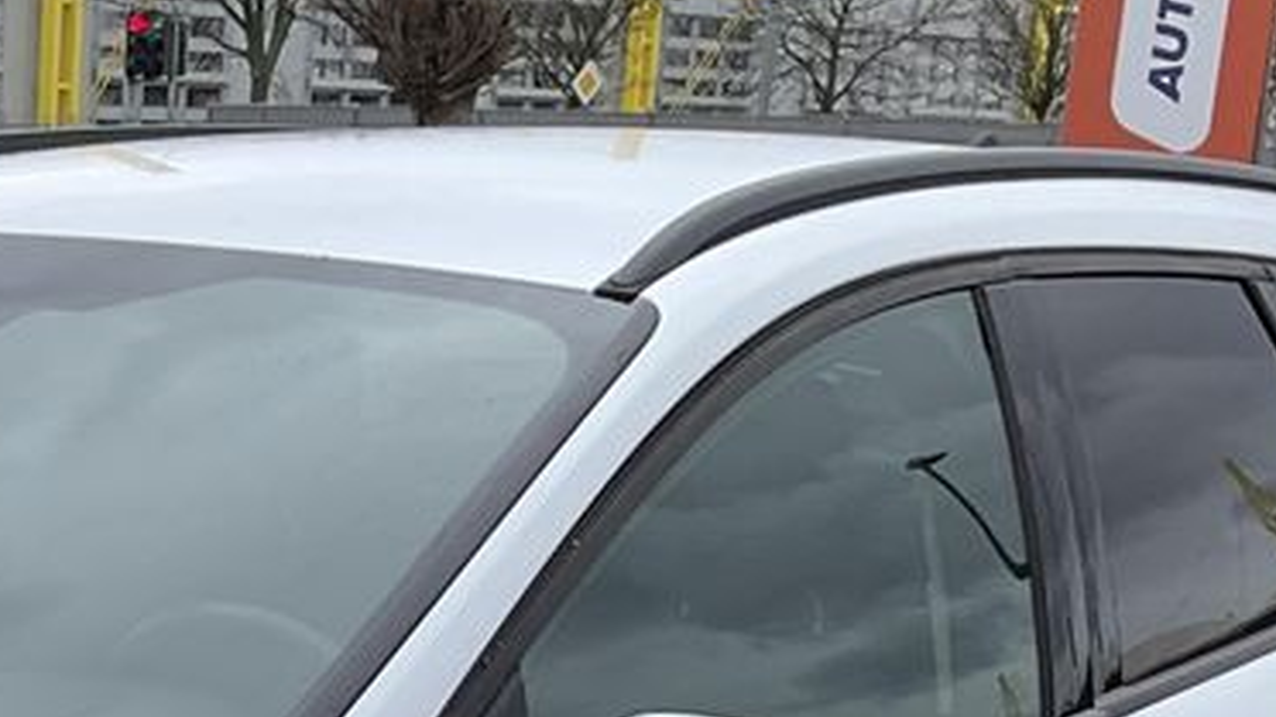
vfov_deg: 10.9
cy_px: 1393
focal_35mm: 102
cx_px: -79
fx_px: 3450
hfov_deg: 20.1
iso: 25
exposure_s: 1/700
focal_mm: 3
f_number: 1.8
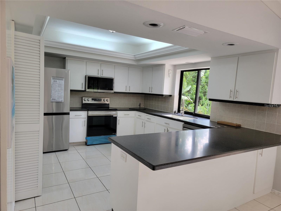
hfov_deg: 71.6
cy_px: 106
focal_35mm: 24
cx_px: 140
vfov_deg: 56.8
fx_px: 195
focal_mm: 6.7
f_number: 1.8
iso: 80
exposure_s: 1/120
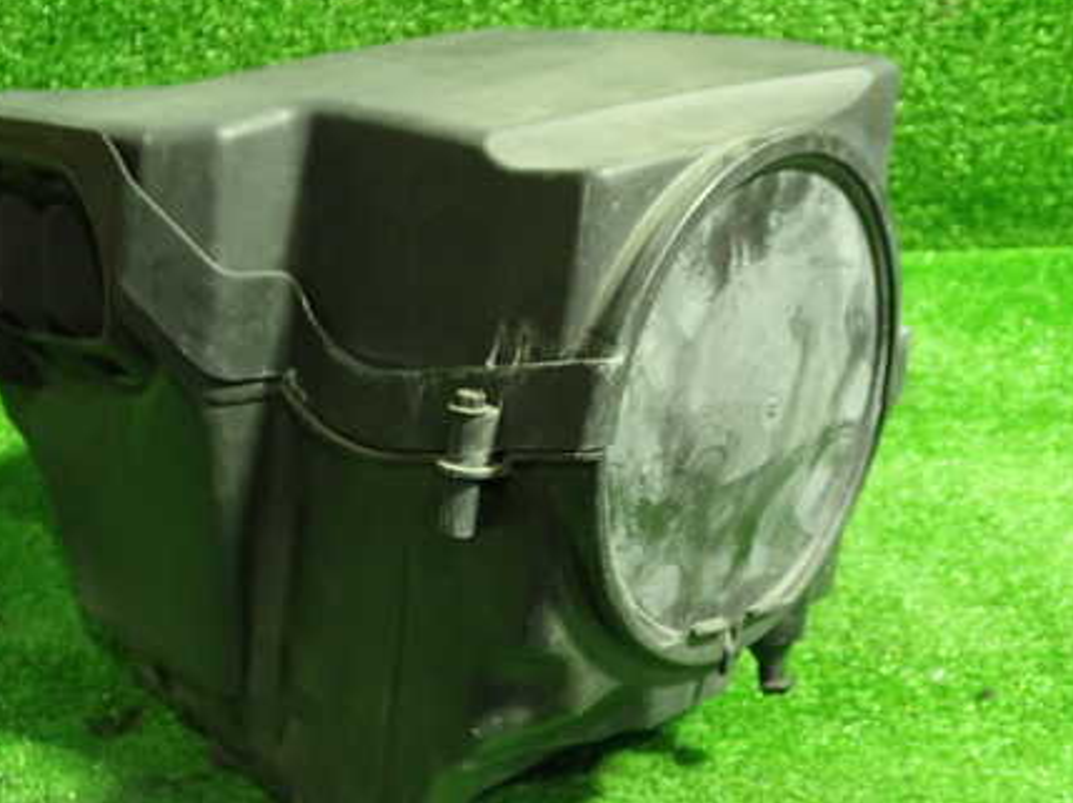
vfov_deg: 34.2
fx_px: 1301
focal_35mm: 42
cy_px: 468
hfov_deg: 44.7
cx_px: 453
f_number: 2.3
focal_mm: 5.4
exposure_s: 1/30
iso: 800
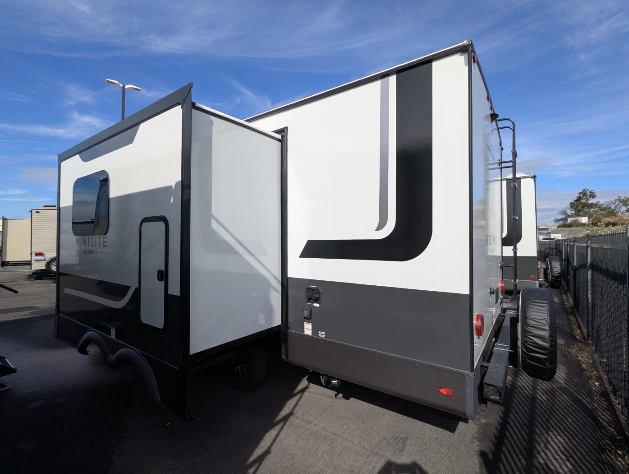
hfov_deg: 94.4
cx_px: 314
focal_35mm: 16
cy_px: 237
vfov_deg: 78.2
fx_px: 291
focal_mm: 2.35
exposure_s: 1/1938
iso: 51
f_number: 2.2
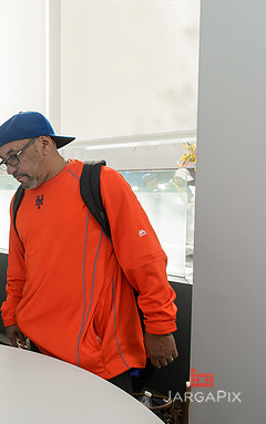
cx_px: -52
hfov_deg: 29.7
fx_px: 428
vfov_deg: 52.7
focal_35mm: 37
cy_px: 213
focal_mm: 24
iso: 500
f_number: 5.6
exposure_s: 1/200
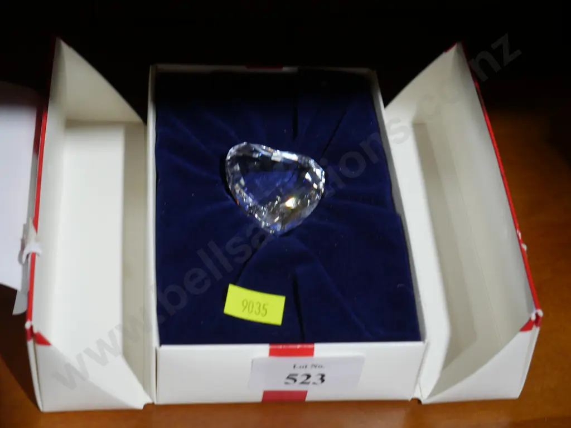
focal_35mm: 70
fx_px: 1155
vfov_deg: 21.0
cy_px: 214
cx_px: 286
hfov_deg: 27.8
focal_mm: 35
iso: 800
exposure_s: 1/80
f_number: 5.5
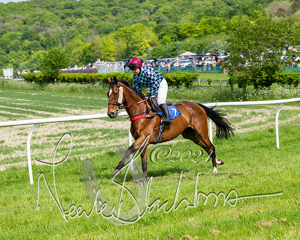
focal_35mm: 124
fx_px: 1100
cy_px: 120
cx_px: 150
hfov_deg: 15.5
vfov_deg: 12.4
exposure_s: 1/1250
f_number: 5.6
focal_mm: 110
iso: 200
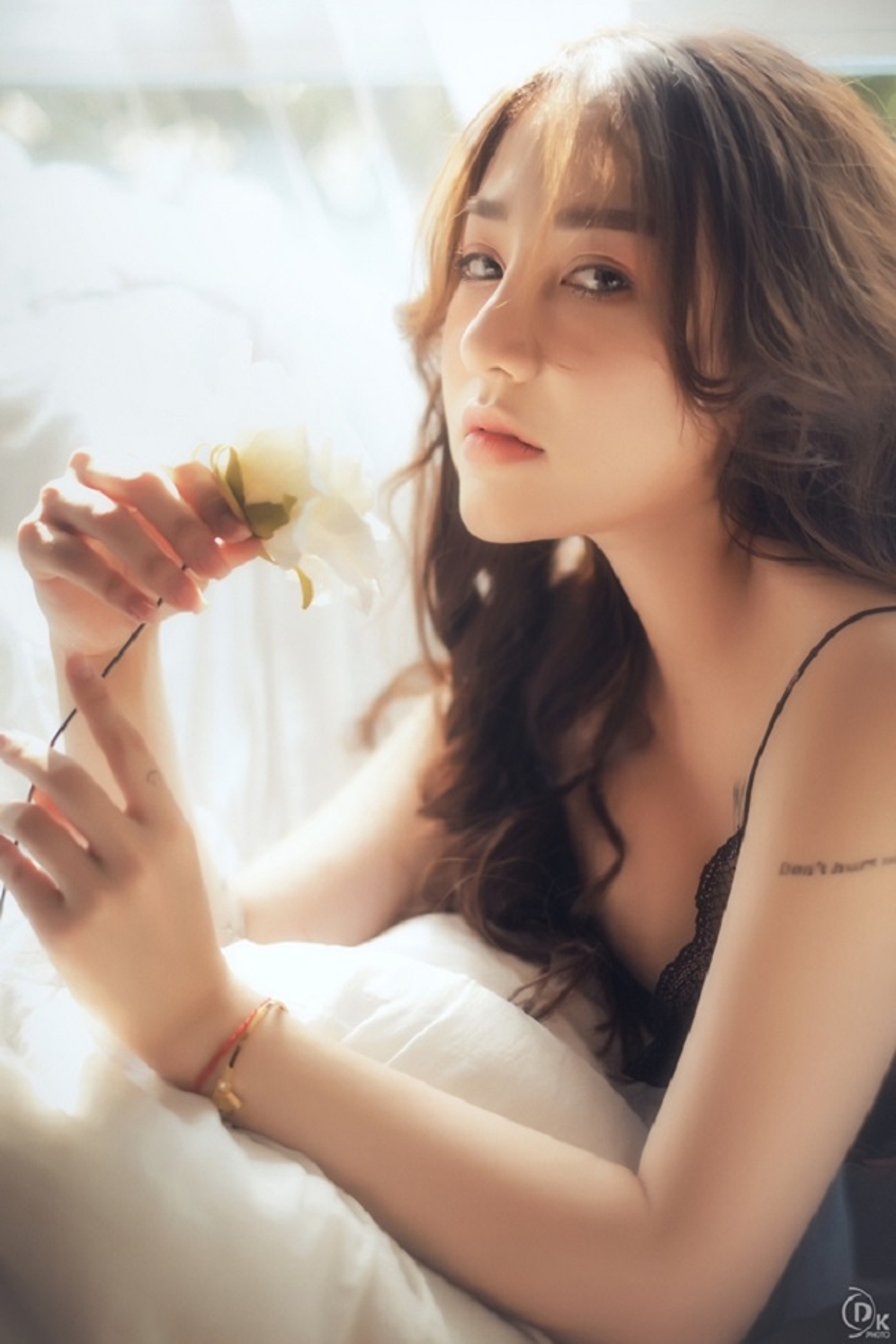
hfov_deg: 25.5
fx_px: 1979
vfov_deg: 37.5
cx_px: 448
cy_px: 672
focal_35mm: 53
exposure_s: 1/1000
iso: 640
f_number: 1.4
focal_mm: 35
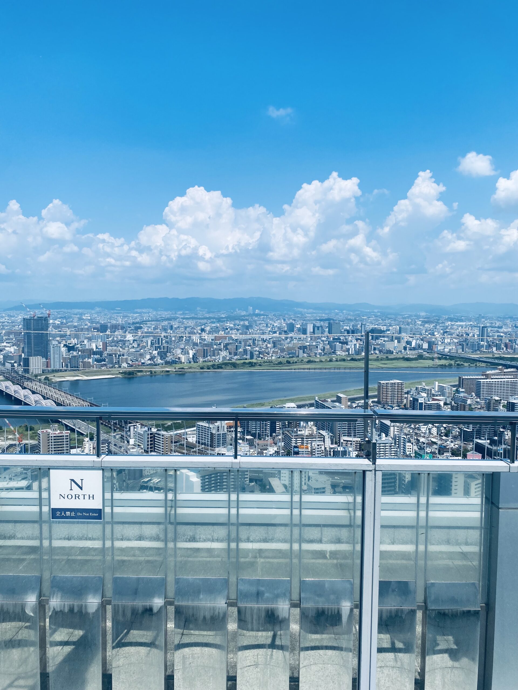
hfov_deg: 53.1
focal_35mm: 26
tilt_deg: -2.8
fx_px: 519
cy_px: 345
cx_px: 259
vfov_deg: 67.3
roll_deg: -0.5
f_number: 1.8
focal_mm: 4.25
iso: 32
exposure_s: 1/5025
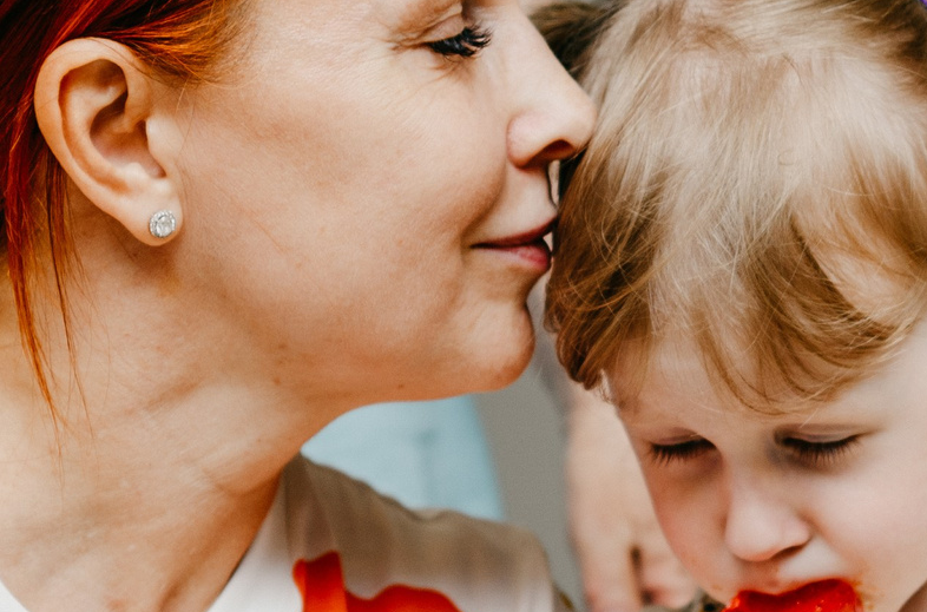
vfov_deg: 7.9
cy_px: 460
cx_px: 732
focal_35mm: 172
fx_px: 4416
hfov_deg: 11.9
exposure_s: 1/160
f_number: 3.5
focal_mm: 50
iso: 125
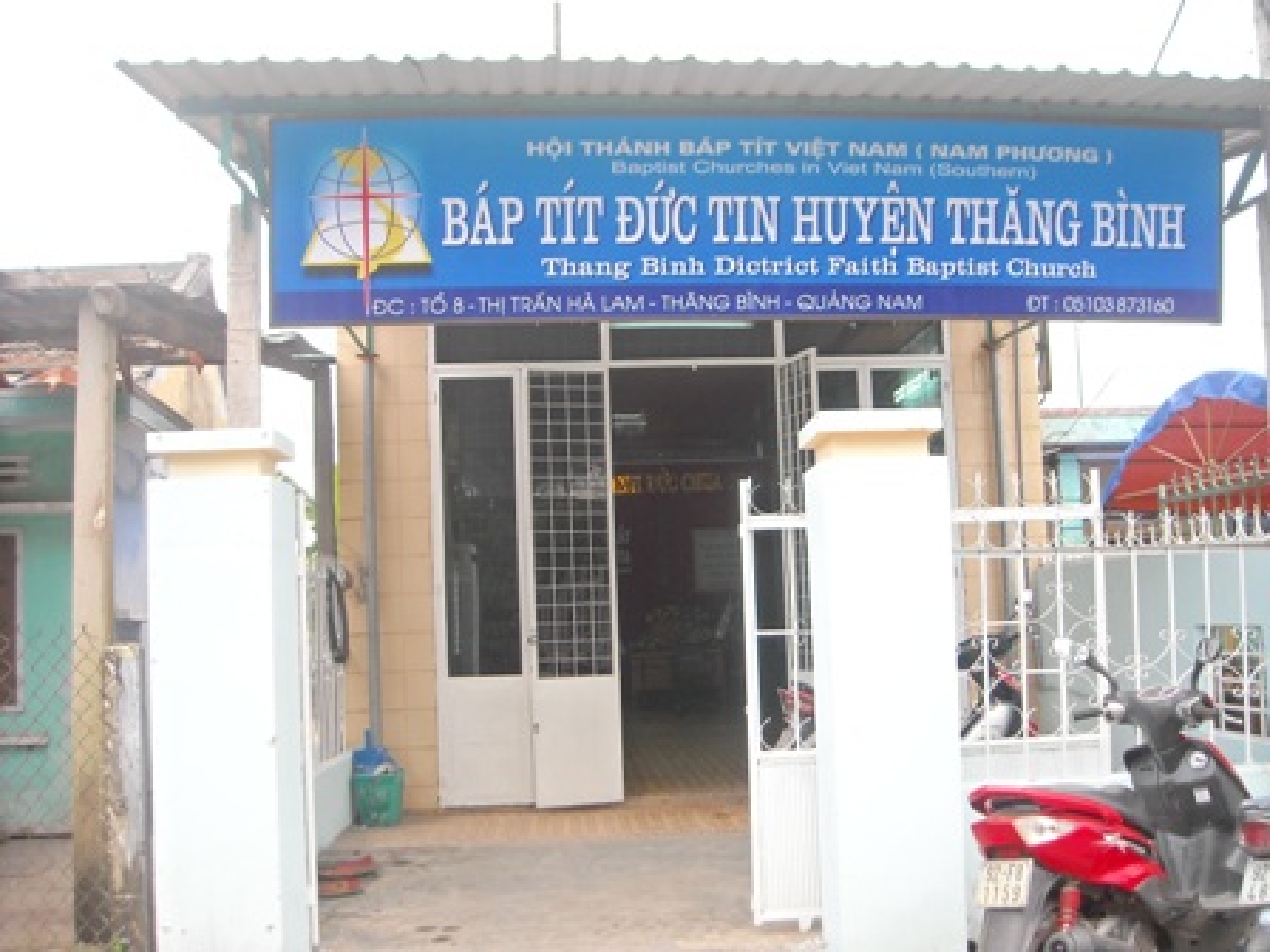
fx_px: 1284
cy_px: 476
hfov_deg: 52.6
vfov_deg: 40.7
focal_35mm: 35
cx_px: 635
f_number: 2.8
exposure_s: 1/52
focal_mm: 5.7
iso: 73
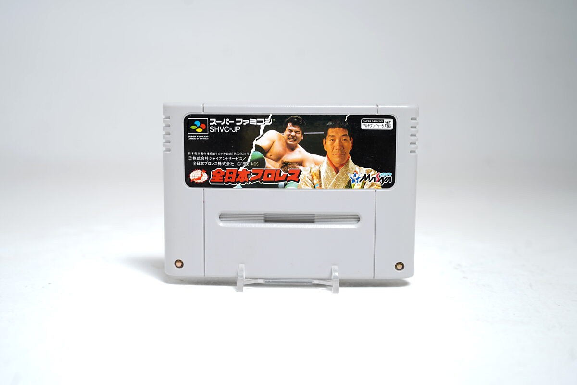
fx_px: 657
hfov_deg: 47.4
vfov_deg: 32.6
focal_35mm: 41
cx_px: 288
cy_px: 192
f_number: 5
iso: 64
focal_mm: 41
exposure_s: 1/3
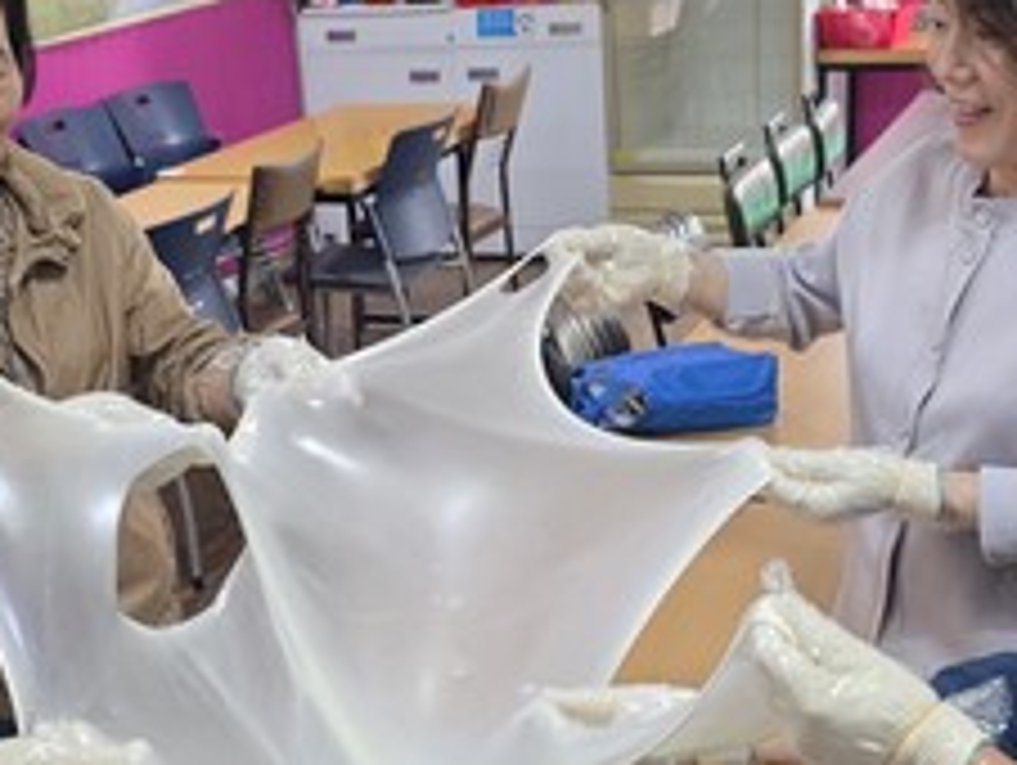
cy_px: 562
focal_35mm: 61
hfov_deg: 31.6
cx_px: 423
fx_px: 1794
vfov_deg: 23.8
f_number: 1.7
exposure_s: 1/120
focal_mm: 6.3
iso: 250
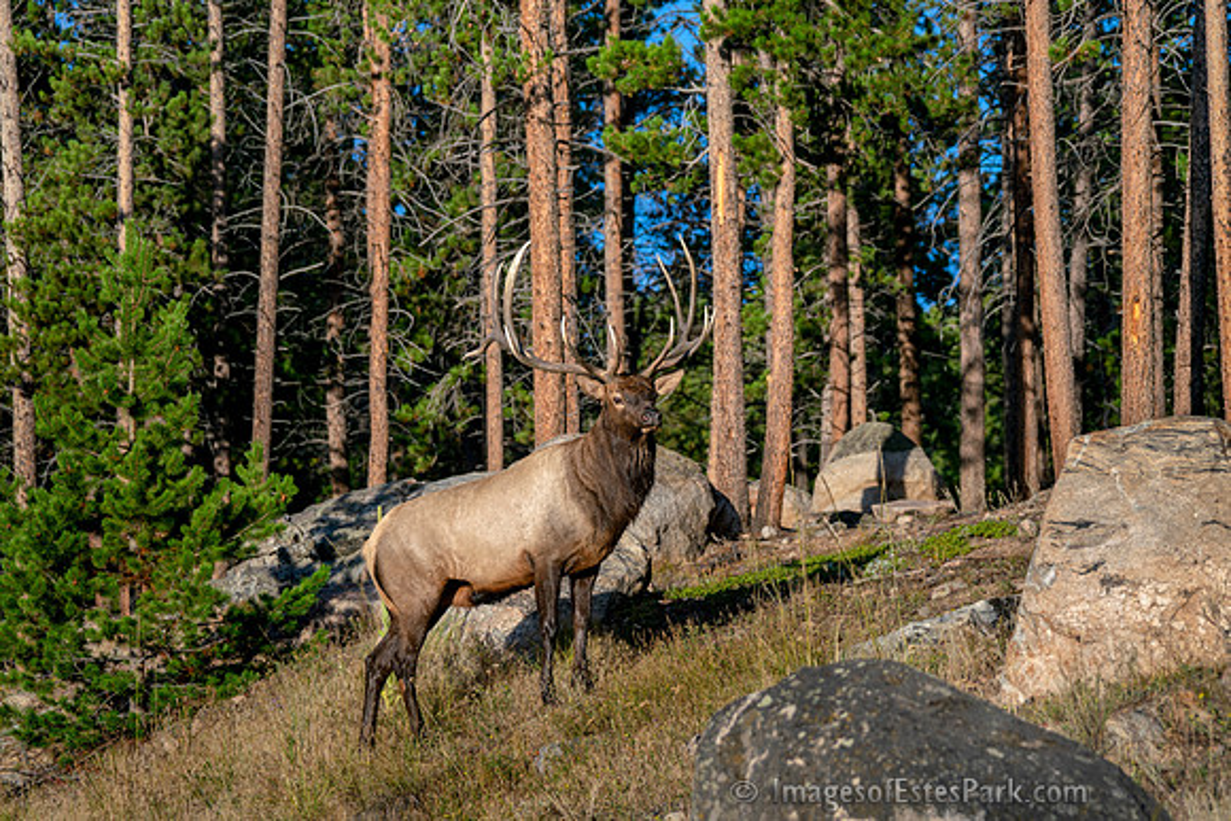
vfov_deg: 7.6
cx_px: 616
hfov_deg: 11.4
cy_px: 410
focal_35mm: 180
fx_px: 6156
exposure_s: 1/640
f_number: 5.6
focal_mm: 180
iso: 200
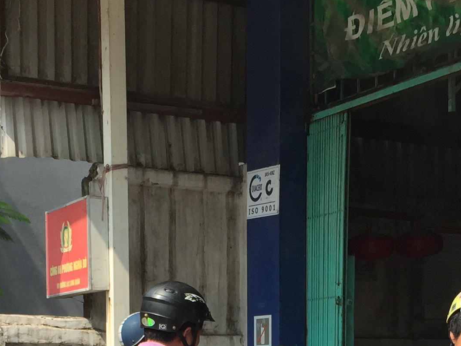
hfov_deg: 22.0
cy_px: 514
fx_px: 1185
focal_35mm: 89
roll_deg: -1.5
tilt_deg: -7.7
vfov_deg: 15.4
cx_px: 261
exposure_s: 1/1199
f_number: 2.2
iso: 32
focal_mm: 4.15
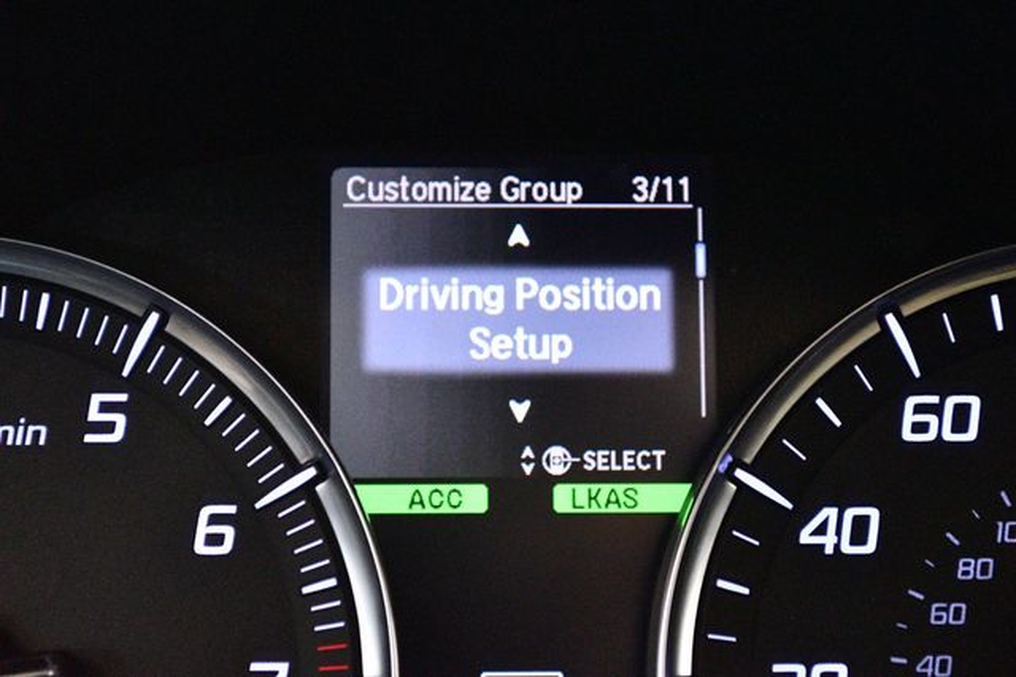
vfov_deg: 16.6
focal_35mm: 82
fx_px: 2313
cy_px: 338
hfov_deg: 24.8
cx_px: 508
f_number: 5.6
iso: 11400
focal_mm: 55
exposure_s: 1/60
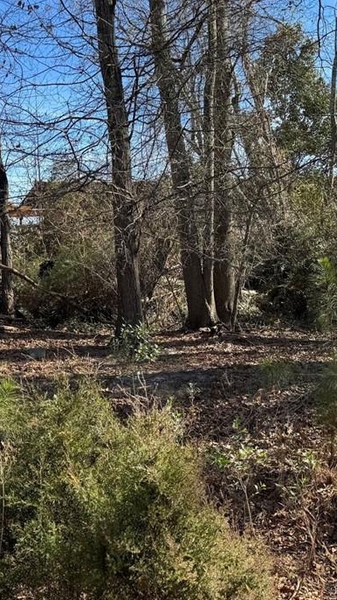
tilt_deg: -5.5
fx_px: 620
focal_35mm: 39
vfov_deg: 51.6
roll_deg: +3.7
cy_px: 310
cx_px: 120
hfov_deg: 30.2
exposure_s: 1/912
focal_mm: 6.76
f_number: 1.78
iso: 80
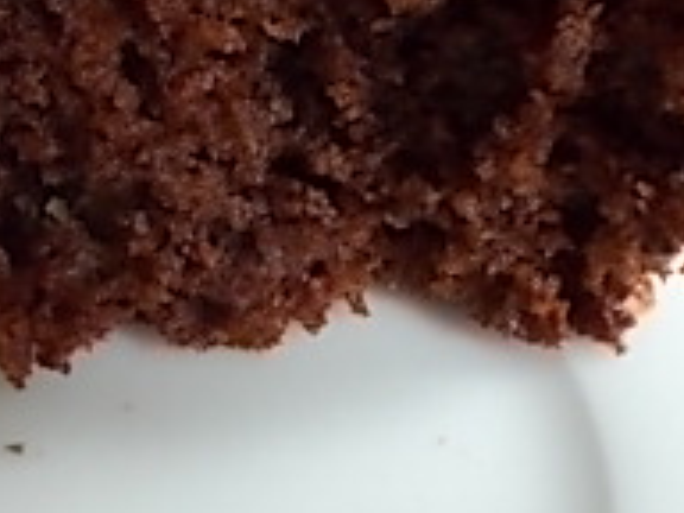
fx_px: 1976
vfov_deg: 14.6
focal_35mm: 100
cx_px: -18
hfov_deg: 19.0
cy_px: 18
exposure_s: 1/25
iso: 160
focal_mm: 5.3
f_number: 3.4
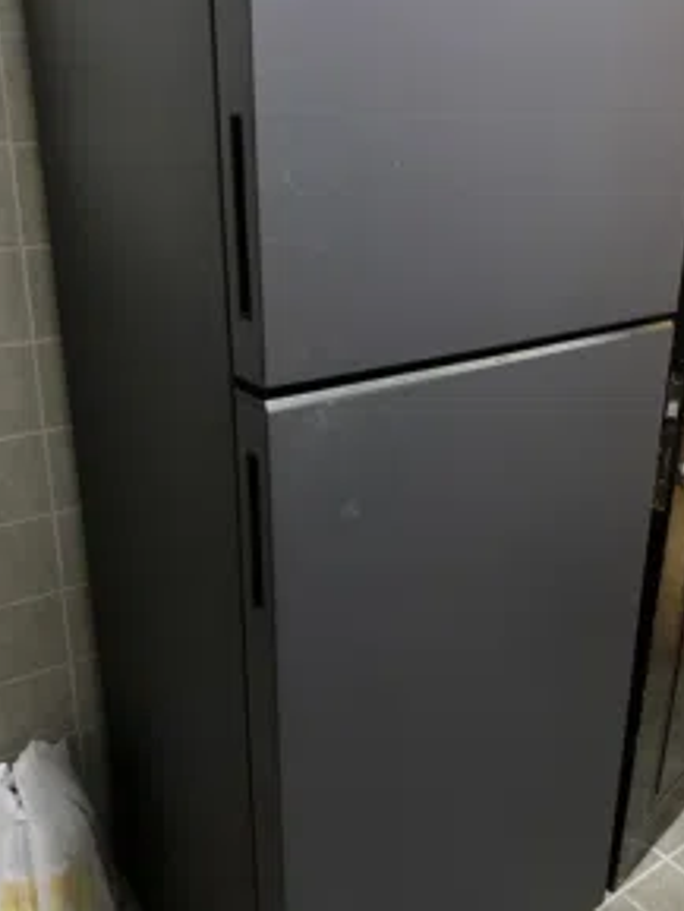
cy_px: 460
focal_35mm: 36
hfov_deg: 39.5
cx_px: 422
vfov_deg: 51.3
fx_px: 948
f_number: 1.8
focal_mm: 4.25
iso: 800
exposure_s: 1/25
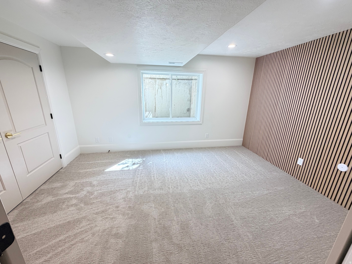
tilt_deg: -16.3
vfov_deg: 85.7
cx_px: 176
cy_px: 132
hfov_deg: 102.1
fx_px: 142
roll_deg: -0.8
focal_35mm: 14
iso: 250
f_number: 2.2
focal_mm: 2.22
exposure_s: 1/60
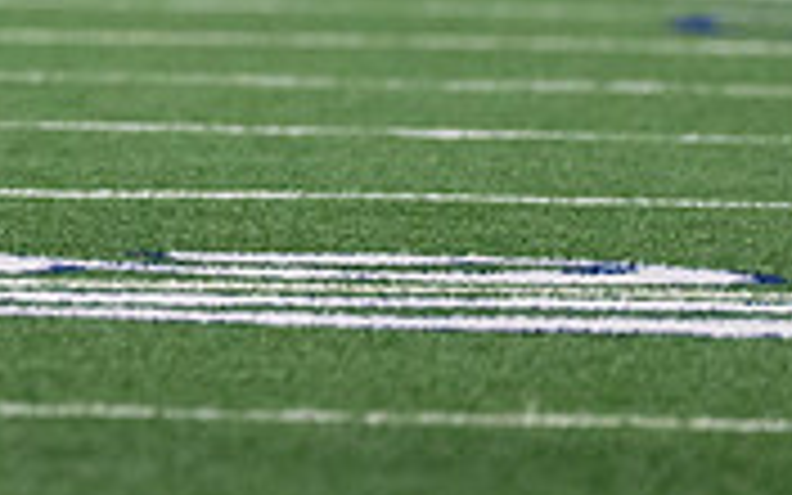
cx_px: -467
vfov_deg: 1.1
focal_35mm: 1153
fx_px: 24887
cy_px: -428
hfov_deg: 1.8
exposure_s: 1/1000
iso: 2000
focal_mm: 200
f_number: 2.8
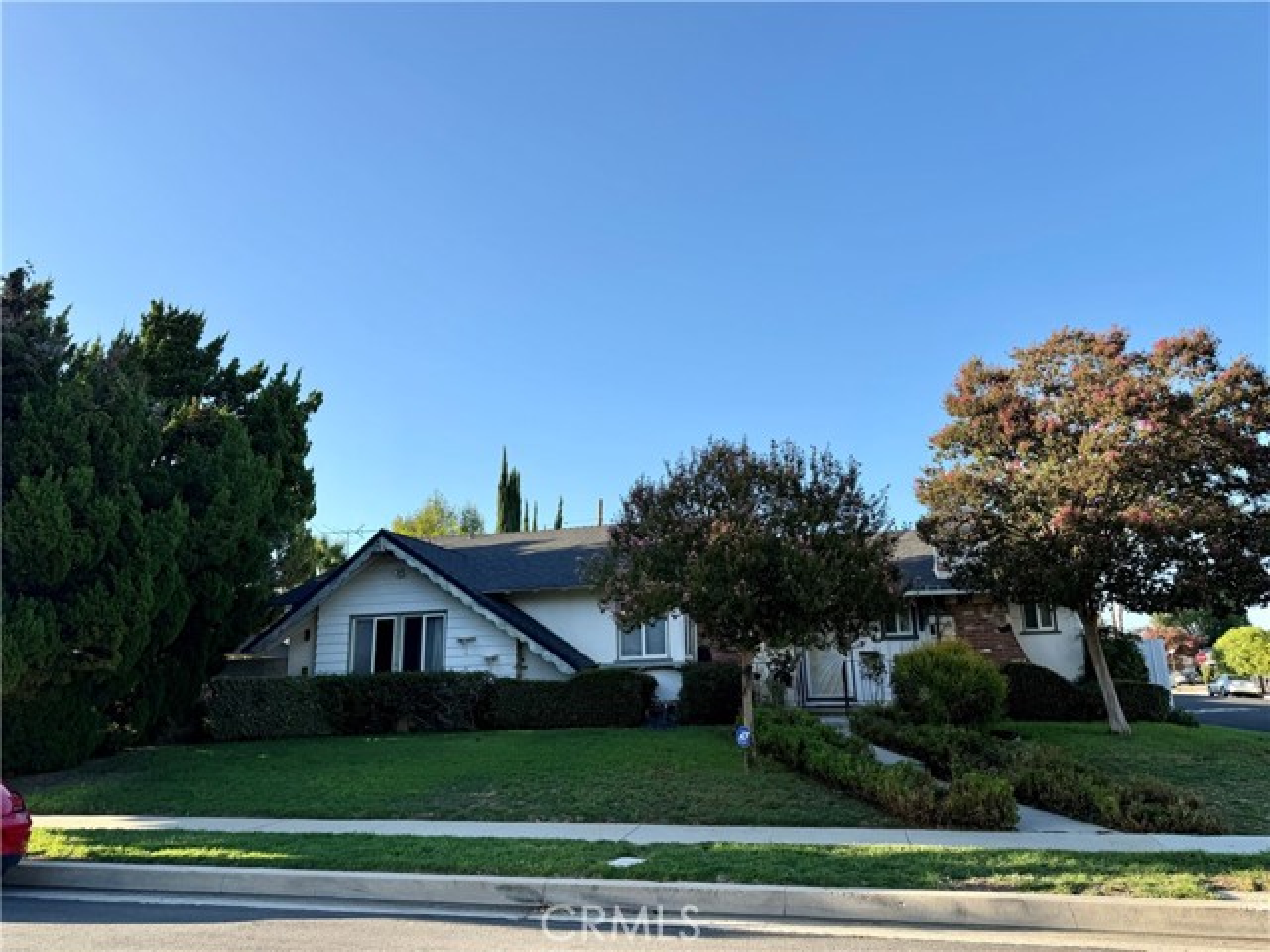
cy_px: 476
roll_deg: +1.6
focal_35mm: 24
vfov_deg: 56.8
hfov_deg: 71.6
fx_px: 881
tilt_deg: +13.3
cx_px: 635
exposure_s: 1/2299
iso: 80
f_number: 1.78
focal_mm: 6.76
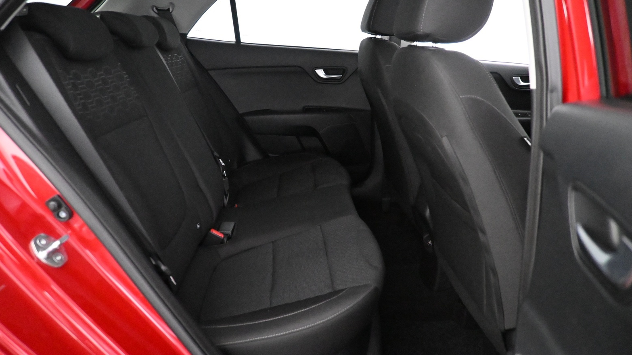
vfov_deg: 44.3
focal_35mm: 26
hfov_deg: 71.9
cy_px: 162
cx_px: 309
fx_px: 436
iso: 12800
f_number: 3.5
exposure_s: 1/60
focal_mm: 16
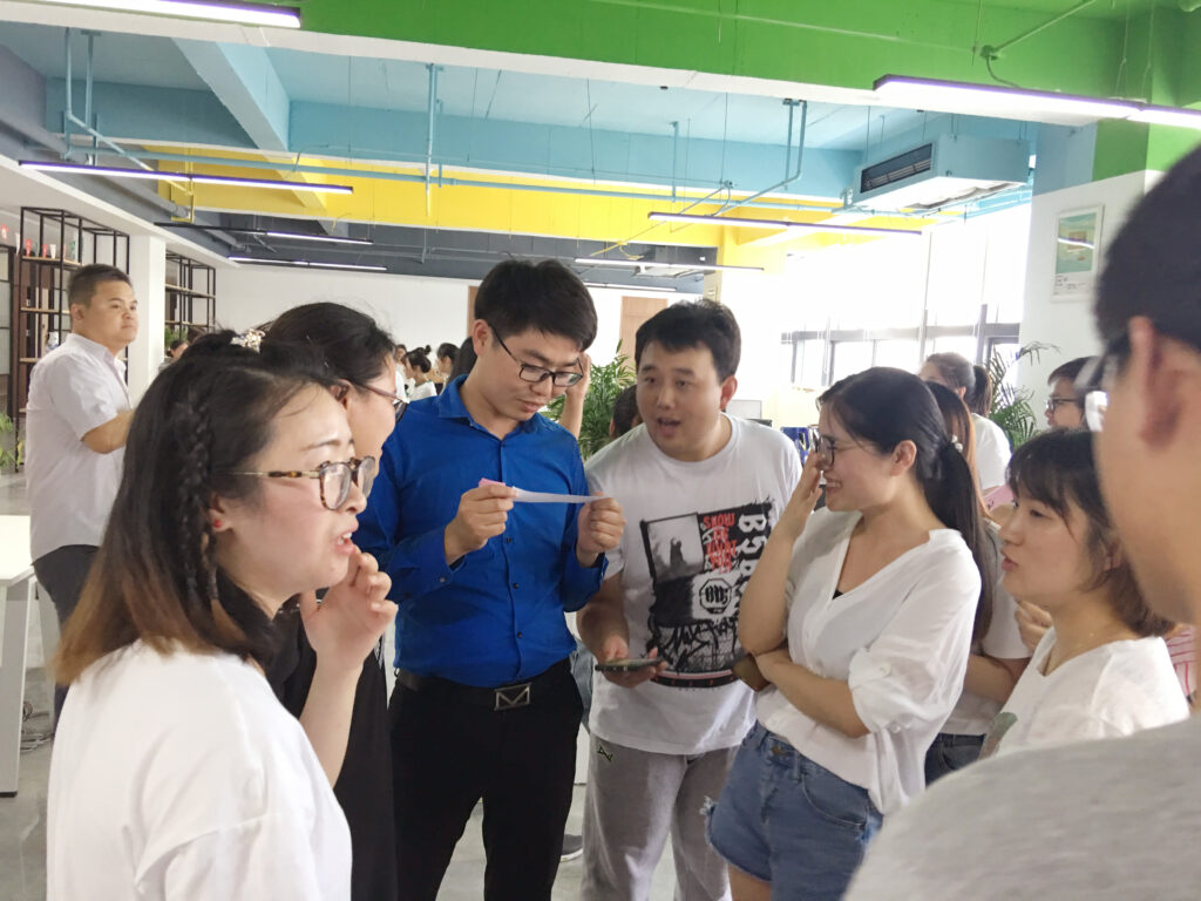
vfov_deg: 48.2
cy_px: 450
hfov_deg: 61.7
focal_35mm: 29
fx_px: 1006
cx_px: 600
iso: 80
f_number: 2.2
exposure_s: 1/17
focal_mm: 4.15
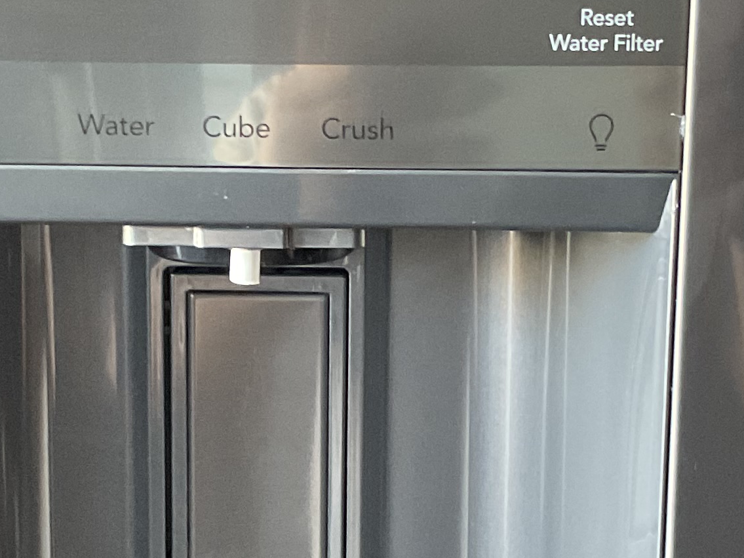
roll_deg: -0.9
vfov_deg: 14.3
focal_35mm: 103
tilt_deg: -13.6
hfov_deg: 19.1
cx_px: 352
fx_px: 2214
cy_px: 416
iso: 320
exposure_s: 1/35
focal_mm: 3
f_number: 1.8
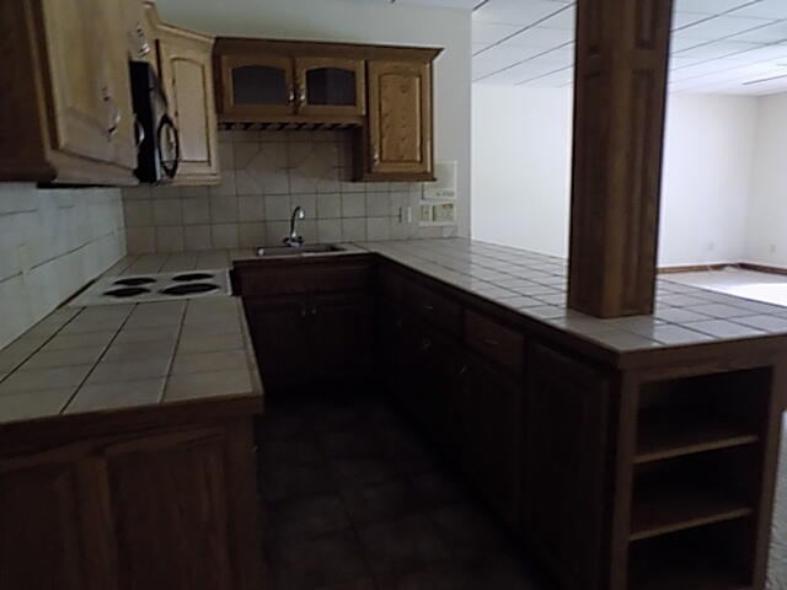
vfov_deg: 56.8
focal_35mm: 24
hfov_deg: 71.6
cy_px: 295
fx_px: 546
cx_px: 394
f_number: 3.1
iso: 400
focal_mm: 4.3
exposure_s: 1/2.5
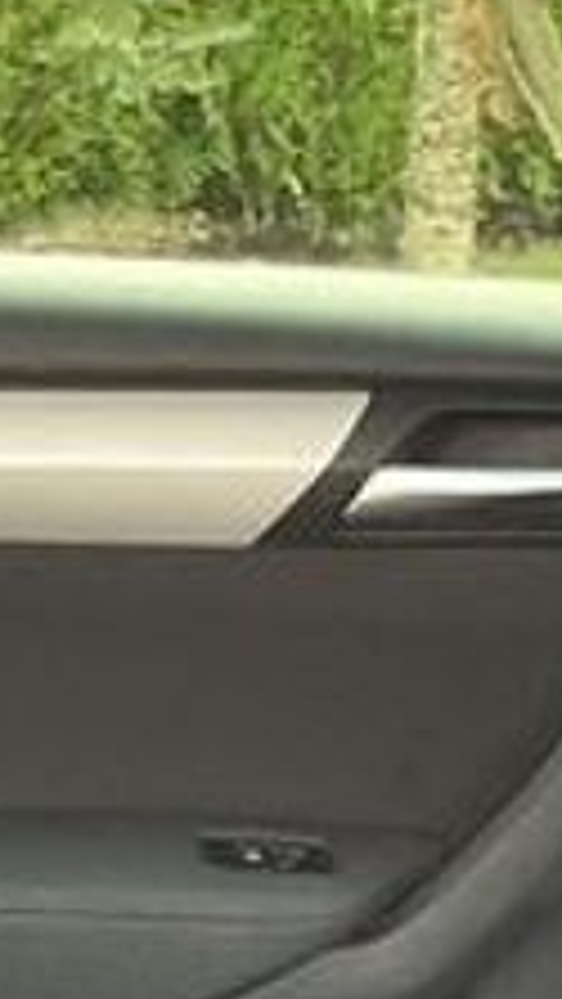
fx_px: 5030
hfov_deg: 6.3
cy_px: 1856
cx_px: 854
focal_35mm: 190
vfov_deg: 10.6
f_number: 1.8
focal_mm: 3
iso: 64
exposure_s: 1/60
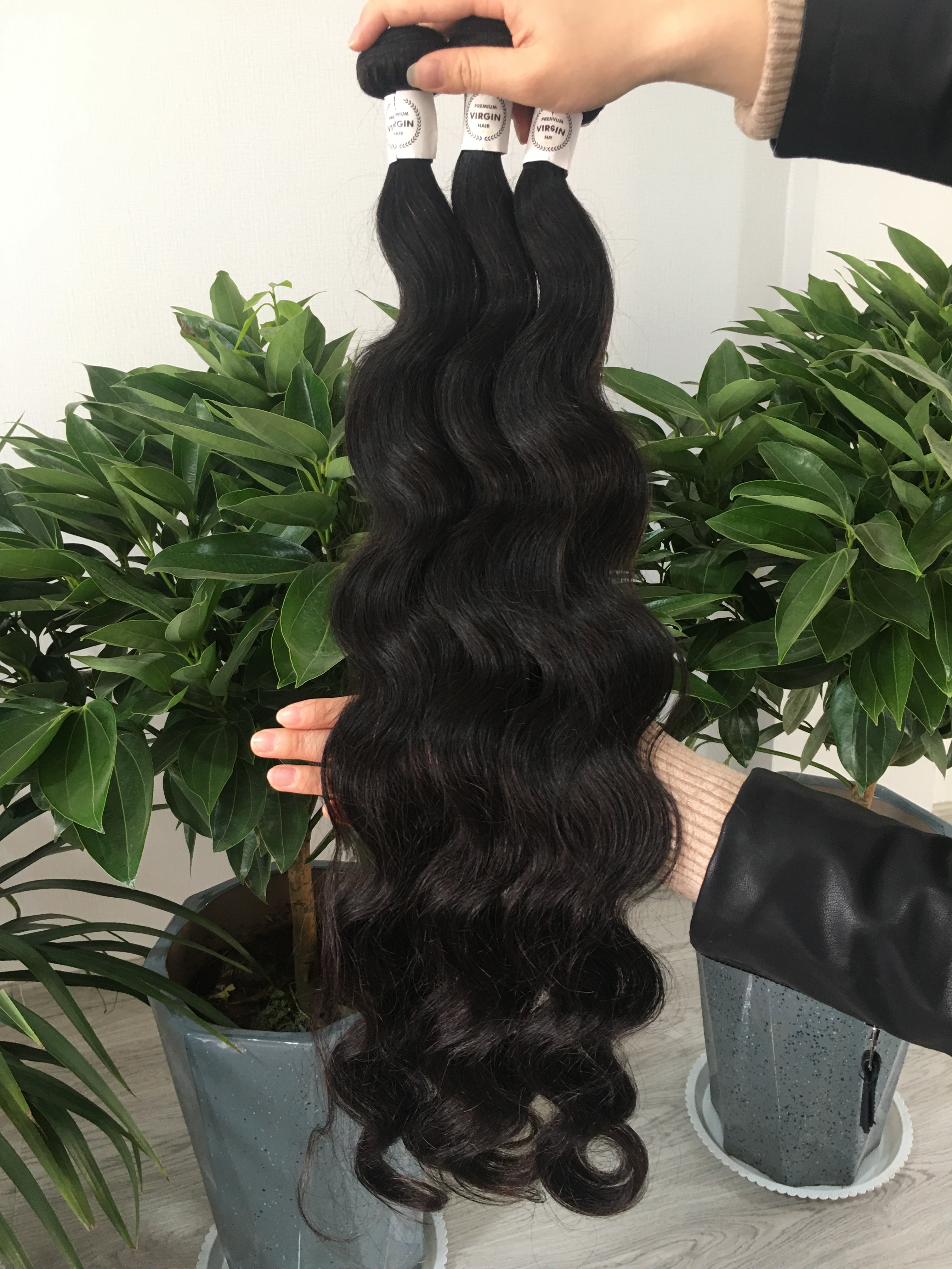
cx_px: 476
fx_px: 1063
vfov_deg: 61.7
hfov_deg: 48.2
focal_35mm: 29
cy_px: 634
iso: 40
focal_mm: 4.15
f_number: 2.2
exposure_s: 1/15
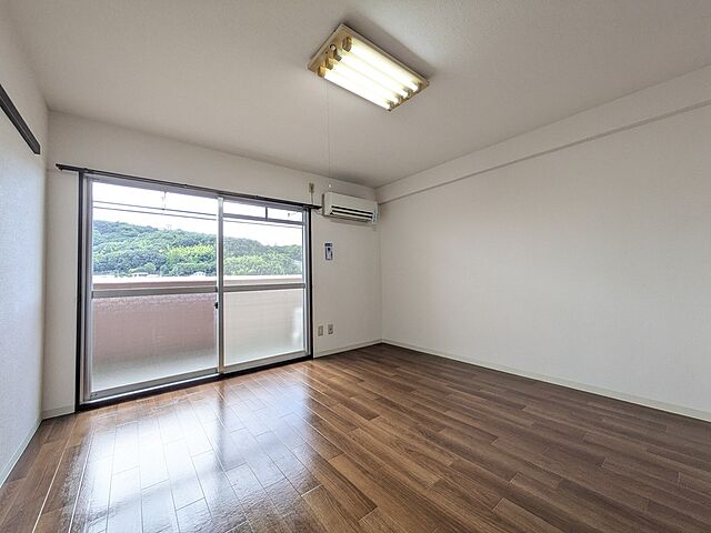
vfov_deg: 85.7
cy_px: 266
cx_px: 356
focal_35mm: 14
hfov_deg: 102.1
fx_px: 288
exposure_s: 1/124
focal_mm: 1.83
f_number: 2.2
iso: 49
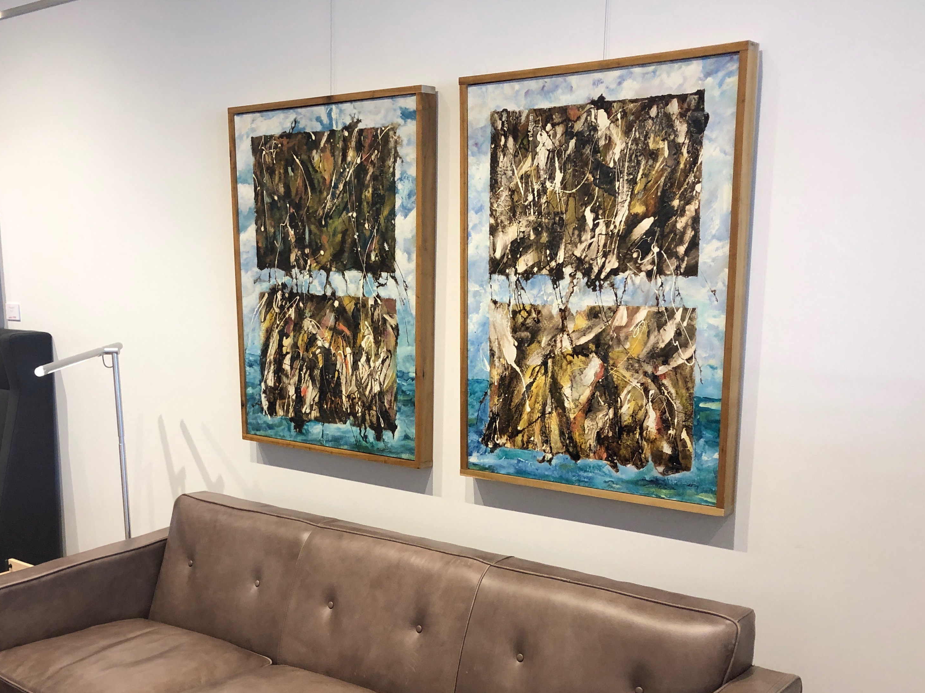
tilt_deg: -13.5
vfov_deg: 36.4
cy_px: 472
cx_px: 370
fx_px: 1042
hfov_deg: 47.6
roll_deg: -0.2
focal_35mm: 39
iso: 40
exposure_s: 1/30
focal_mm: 3.99
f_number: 1.8
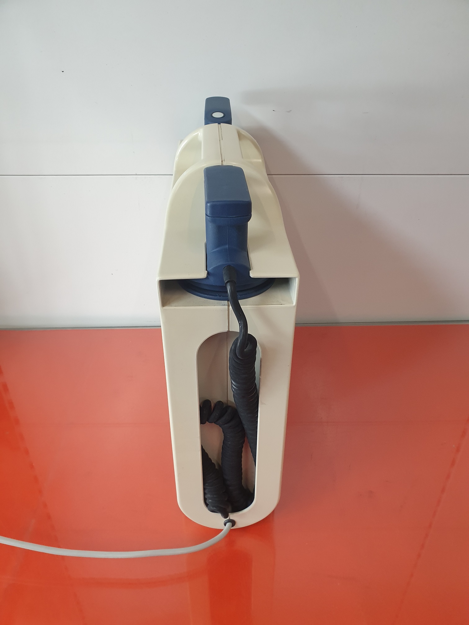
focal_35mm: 26
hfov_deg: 53.1
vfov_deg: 67.3
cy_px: 312
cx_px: 234
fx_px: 470
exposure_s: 1/50
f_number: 2.4
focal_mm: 4.3
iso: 160
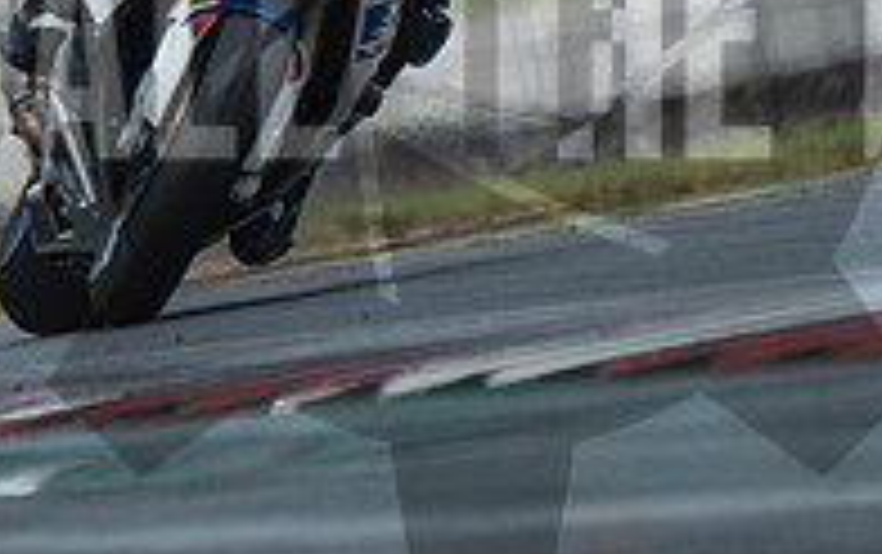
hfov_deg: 1.2
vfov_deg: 0.7
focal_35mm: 1810
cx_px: 482
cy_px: 43
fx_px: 43558
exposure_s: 1/2000
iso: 1000
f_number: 5.6
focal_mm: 400
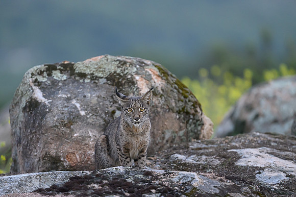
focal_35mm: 457
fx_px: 3753
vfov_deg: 3.0
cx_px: 148
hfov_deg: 4.5
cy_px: 112
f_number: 2.8
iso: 2200
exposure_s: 1/640
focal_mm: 400
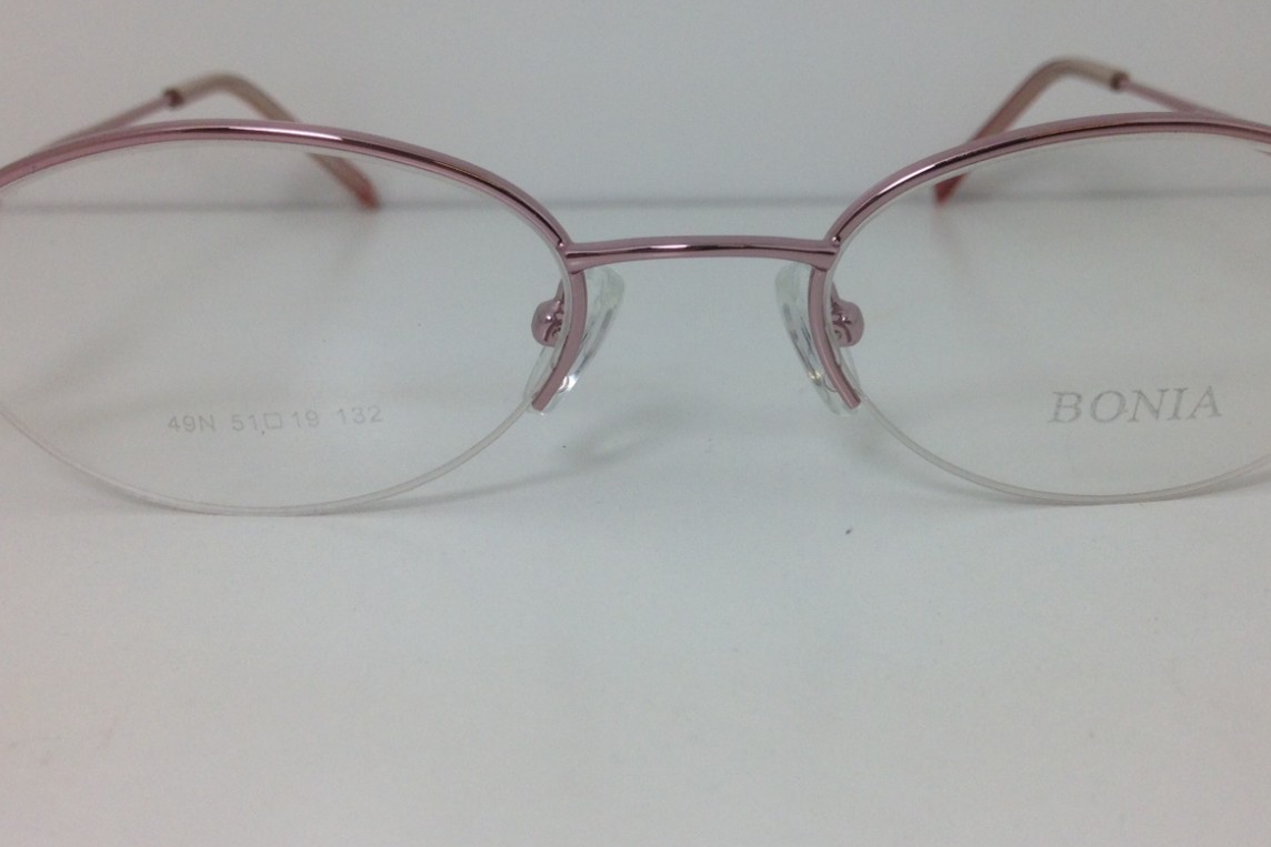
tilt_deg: -15.5
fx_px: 1695
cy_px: 331
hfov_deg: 41.1
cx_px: 693
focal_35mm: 48
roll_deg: +0.2
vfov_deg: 28.0
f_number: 2.4
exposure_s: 1/120
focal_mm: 4.12
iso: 64
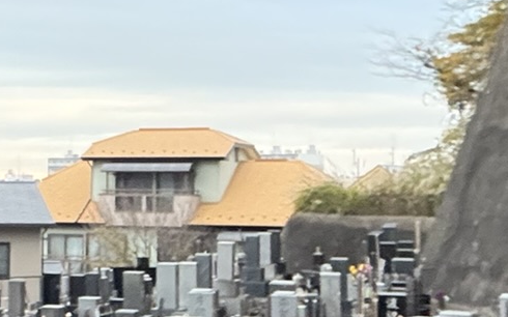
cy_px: 119
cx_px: 23
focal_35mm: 102
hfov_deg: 19.9
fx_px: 1412
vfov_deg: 12.8
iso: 400
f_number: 1.9
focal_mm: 2.69
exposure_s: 1/36
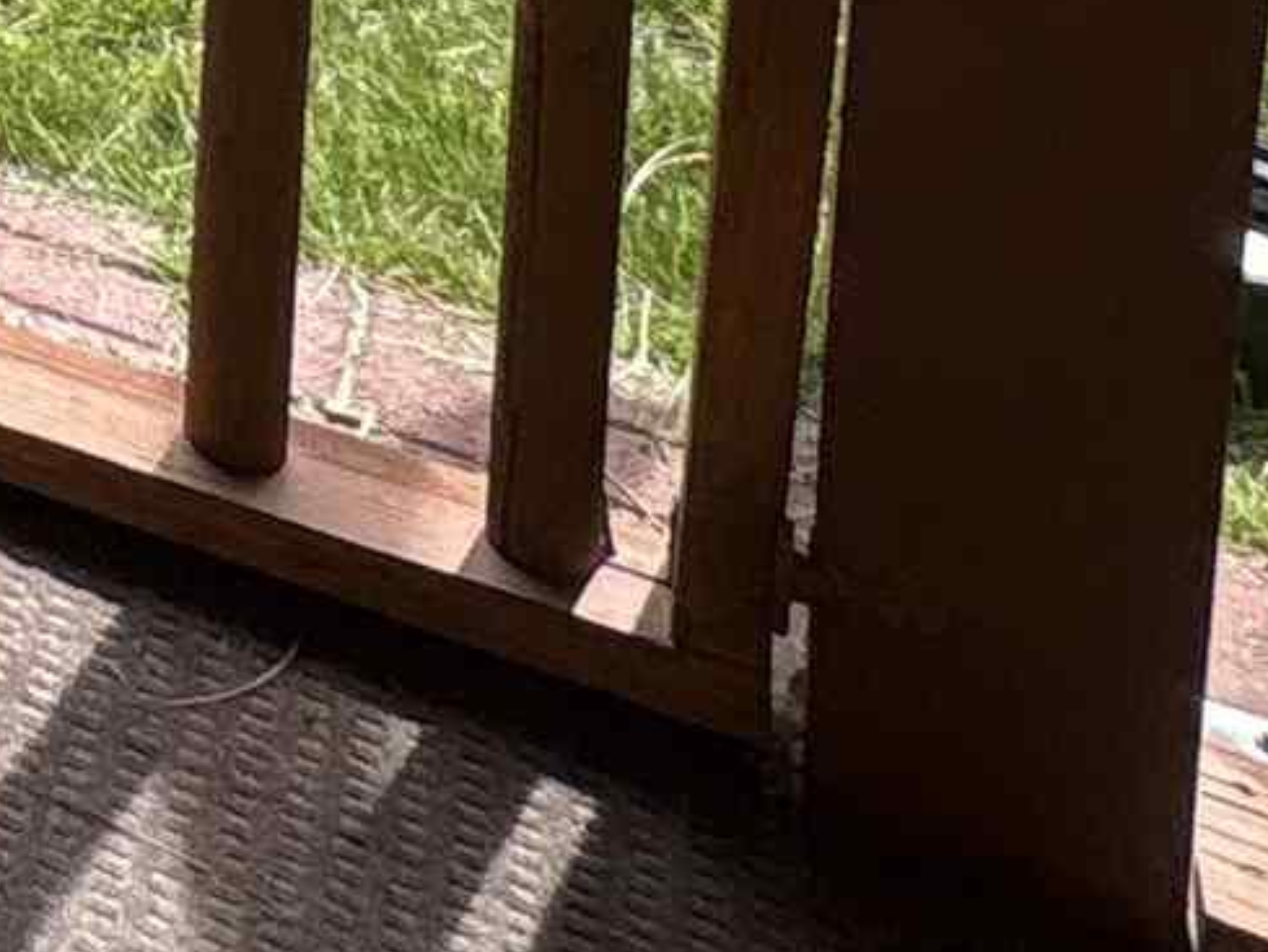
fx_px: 3224
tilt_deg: -8.3
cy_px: -1385
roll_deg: +2.5
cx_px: -1859
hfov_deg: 14.2
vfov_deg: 12.7
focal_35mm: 88
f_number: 2.2
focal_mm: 2.22
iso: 40
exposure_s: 1/522
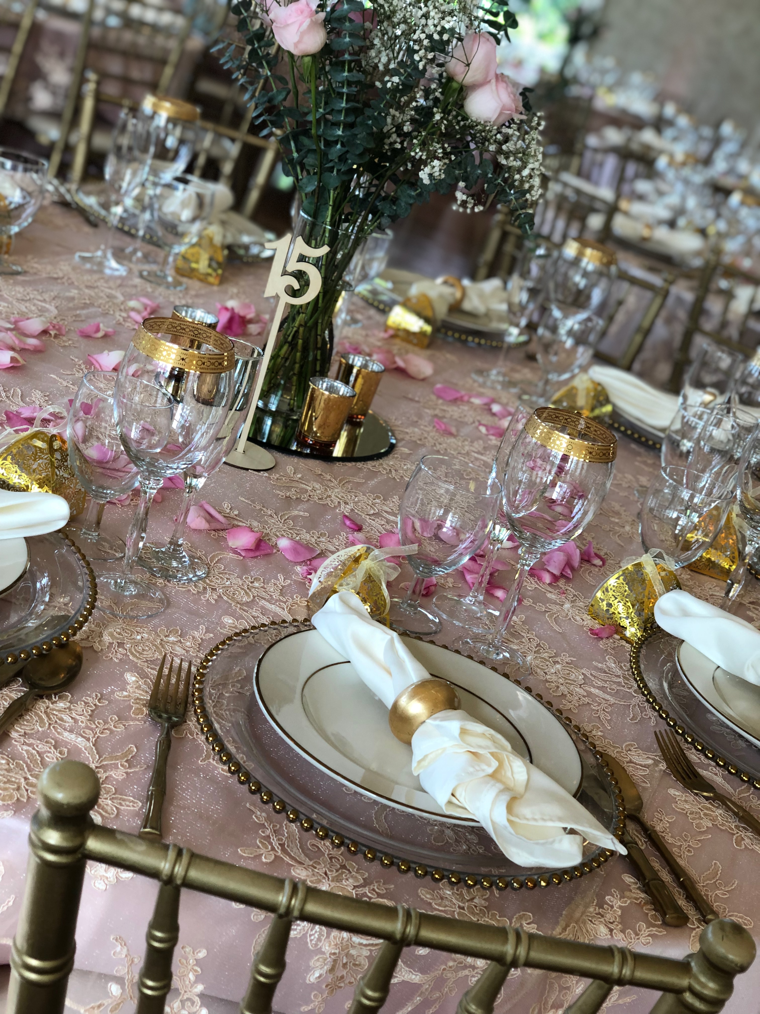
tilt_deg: -19.4
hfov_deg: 28.0
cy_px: 507
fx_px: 1522
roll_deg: -19.3
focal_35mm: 52
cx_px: 380
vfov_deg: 36.8
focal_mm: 6
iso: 32
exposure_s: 1/60
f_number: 2.4
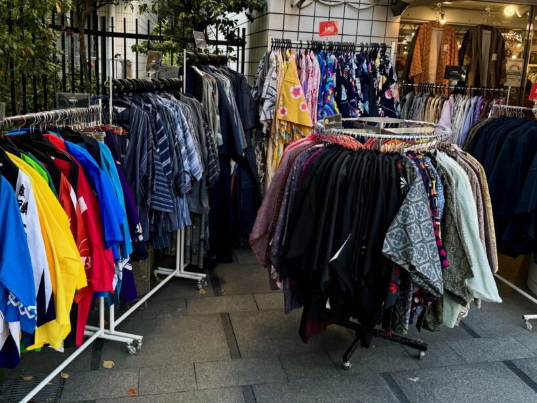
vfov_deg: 46.4
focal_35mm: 30
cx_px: 262
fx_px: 465
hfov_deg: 60.0
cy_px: 152
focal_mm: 6.86
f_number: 1.78
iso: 64
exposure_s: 1/184
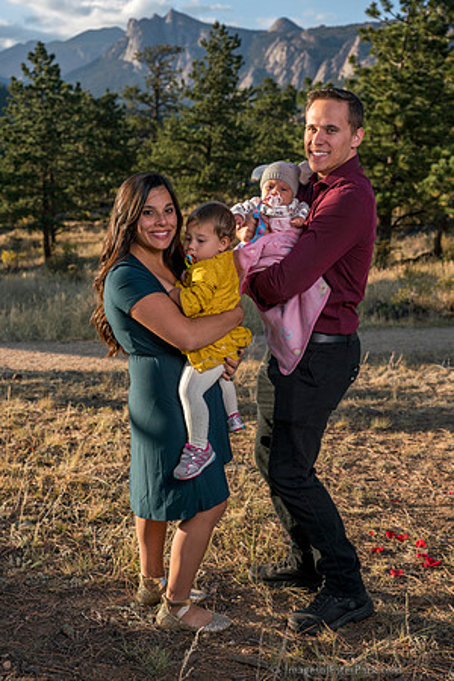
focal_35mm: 40
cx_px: 227
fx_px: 757
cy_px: 340
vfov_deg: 48.5
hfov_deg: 33.4
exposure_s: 1/400
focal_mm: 40
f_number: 5
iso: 160
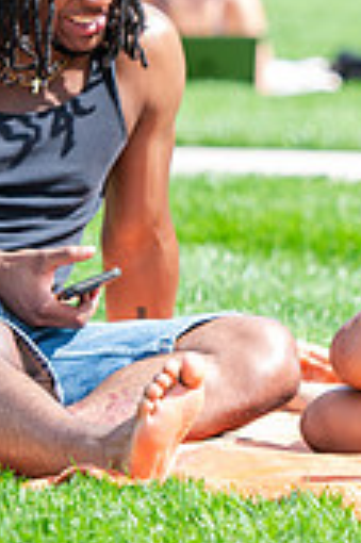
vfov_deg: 4.6
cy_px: 152
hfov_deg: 3.1
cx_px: 492
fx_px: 6692
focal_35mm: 444
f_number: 3.2
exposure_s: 1/400
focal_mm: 130
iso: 125
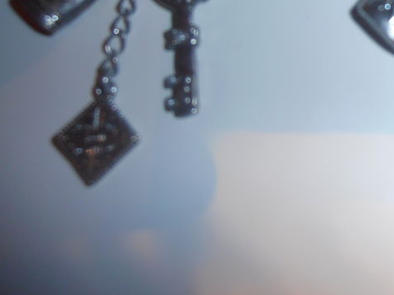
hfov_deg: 37.5
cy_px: 20
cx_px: 281
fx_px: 569
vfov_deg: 27.8
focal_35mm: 50
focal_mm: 4.2
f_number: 3
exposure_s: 1/30
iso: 125
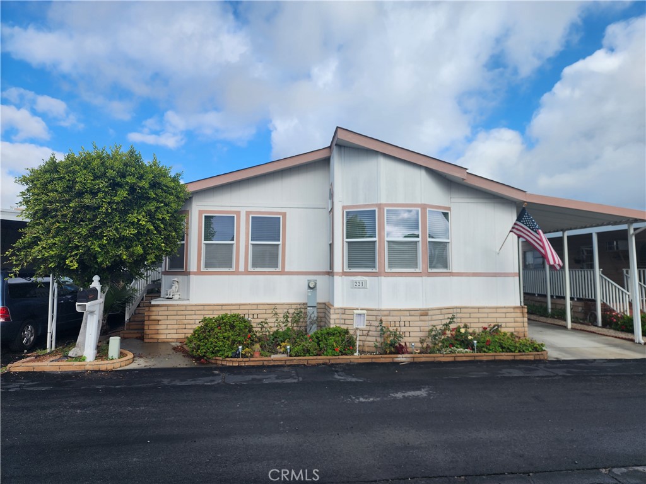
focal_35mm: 23
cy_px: 242
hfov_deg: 73.9
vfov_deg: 58.9
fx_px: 429
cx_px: 323
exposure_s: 1/927
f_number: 1.8
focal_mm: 6.4
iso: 12
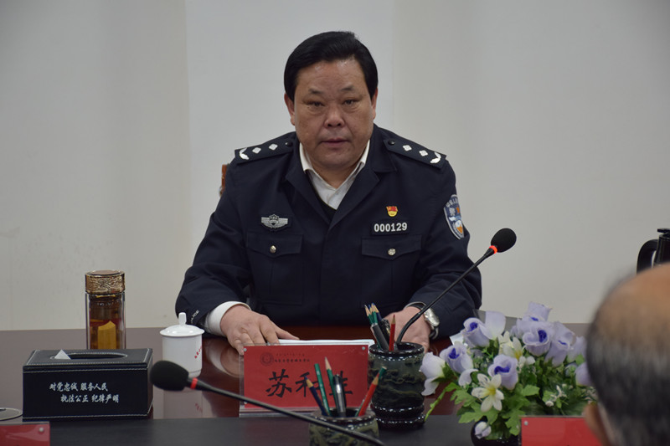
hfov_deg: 19.5
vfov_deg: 13.0
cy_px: 223
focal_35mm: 105
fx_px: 1954
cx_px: 335
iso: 450
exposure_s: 1/60
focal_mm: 70
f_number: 5
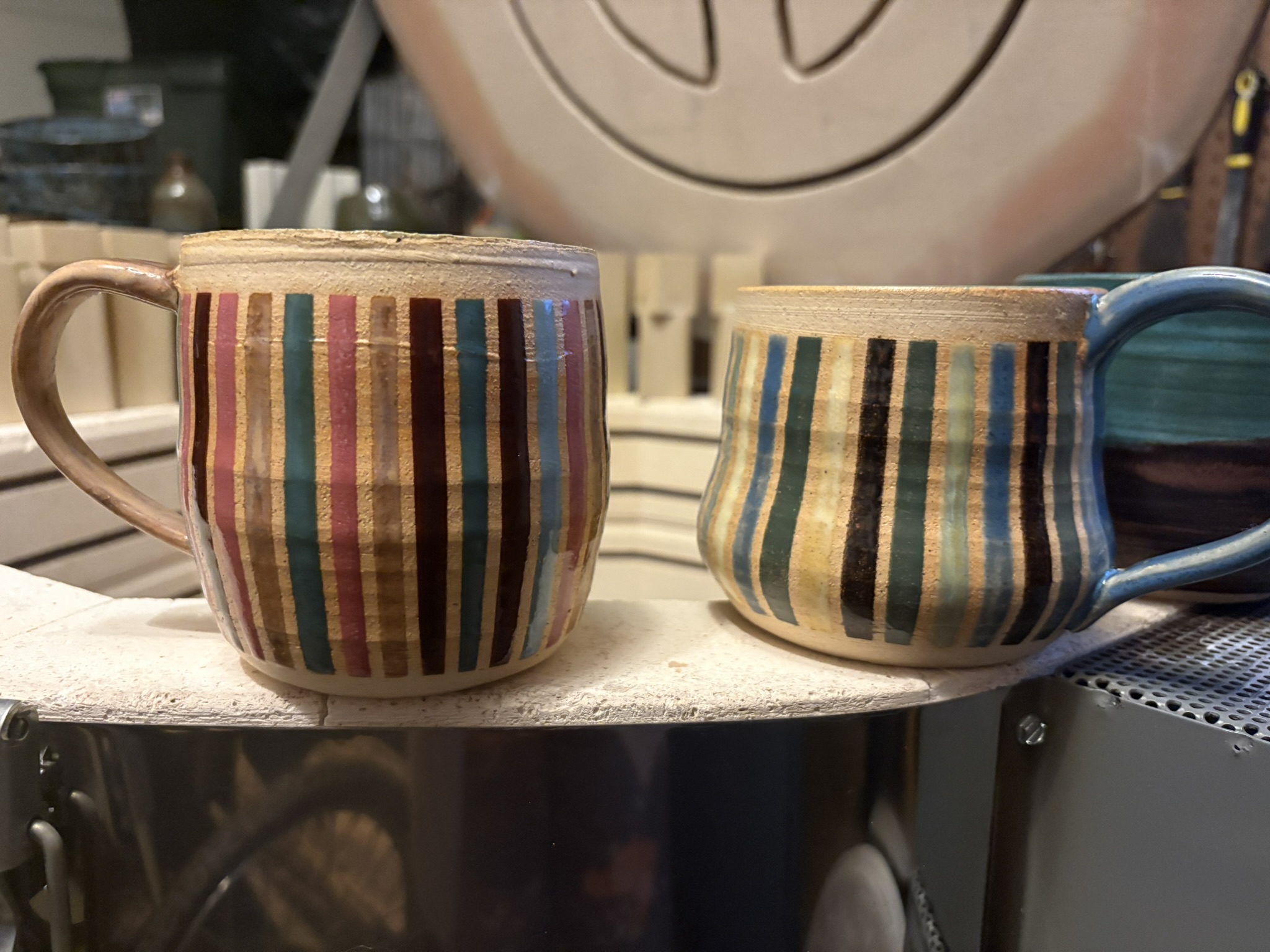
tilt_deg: -10.0
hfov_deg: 67.3
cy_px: 476
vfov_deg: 53.1
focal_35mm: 26
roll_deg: -0.7
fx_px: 954
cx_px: 635
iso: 640
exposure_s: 1/30
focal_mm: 5.96
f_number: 1.6
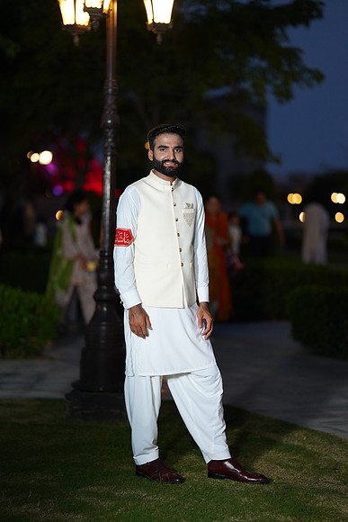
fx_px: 1232
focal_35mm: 85
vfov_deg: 23.9
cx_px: 174
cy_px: 261
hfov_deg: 16.1
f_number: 1.4
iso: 1250
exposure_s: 1/200
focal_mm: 85
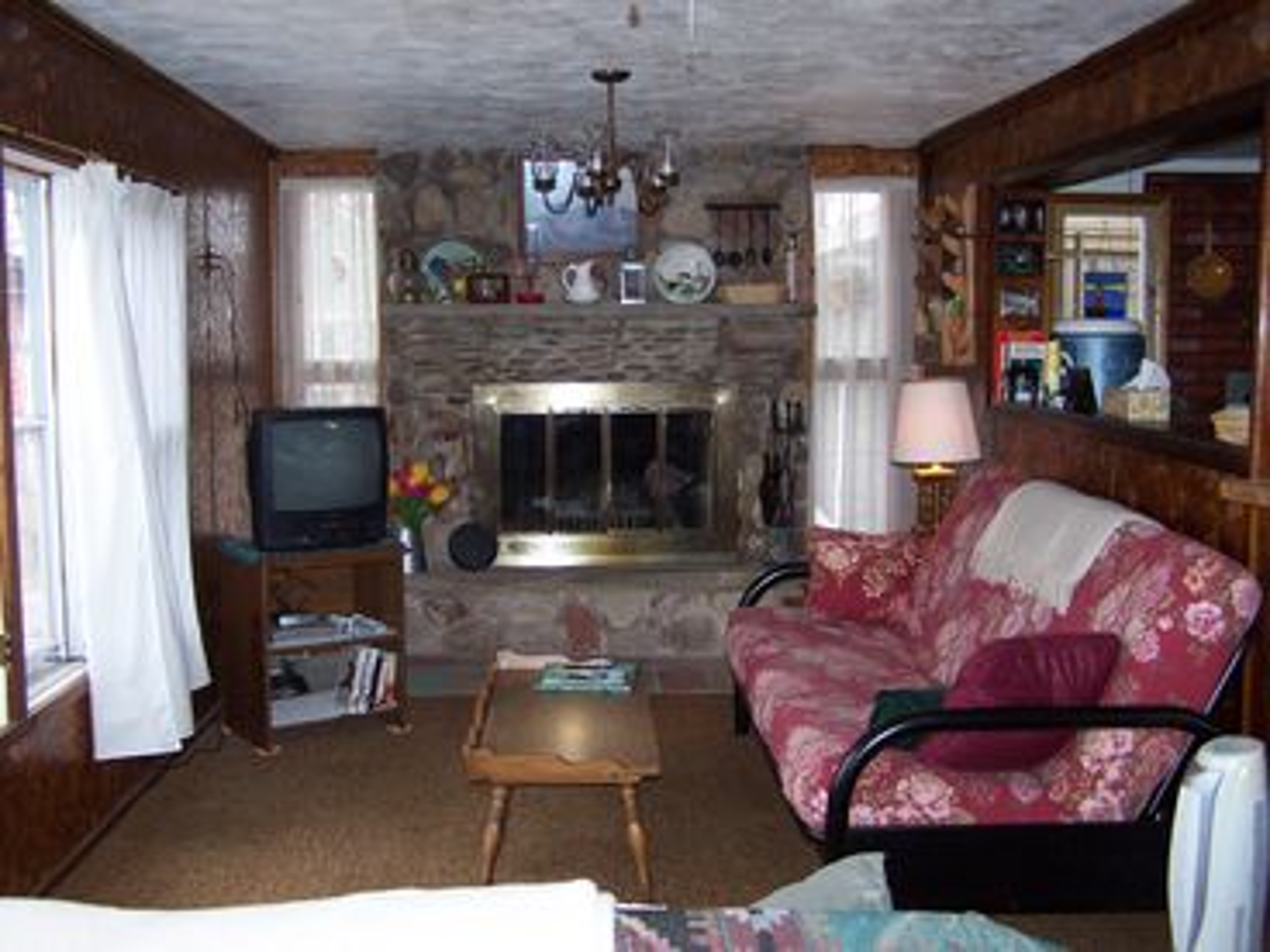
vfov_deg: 37.7
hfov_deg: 49.0
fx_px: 1394
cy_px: 476
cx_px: 635
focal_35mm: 38
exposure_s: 1/60
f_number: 2.8
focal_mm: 6.3
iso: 140
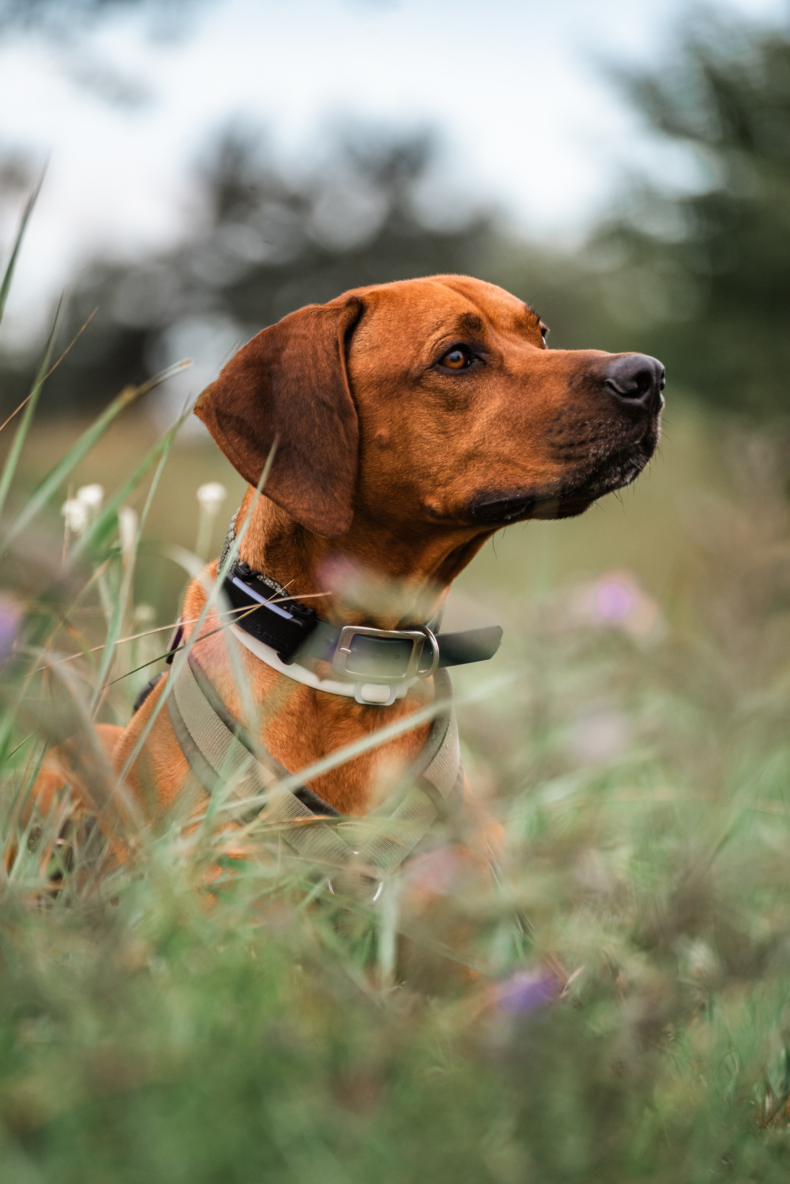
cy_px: 592
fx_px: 9865
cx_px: 395
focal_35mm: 300
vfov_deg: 6.9
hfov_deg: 4.6
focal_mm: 300
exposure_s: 1/1000
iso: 560
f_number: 5.6
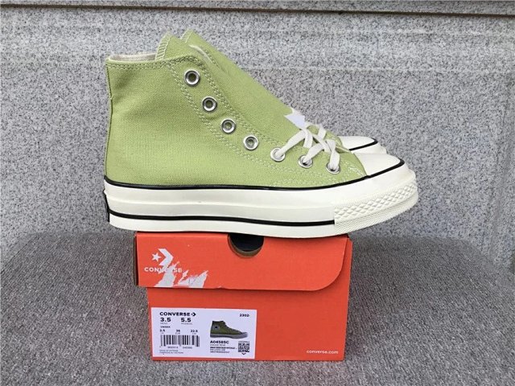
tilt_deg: -17.7
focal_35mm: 31
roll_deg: -1.2
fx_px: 461
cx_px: 258
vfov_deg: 45.4
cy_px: 193
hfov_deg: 58.4
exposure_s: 1/365
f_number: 2.4
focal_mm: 3.3
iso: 25
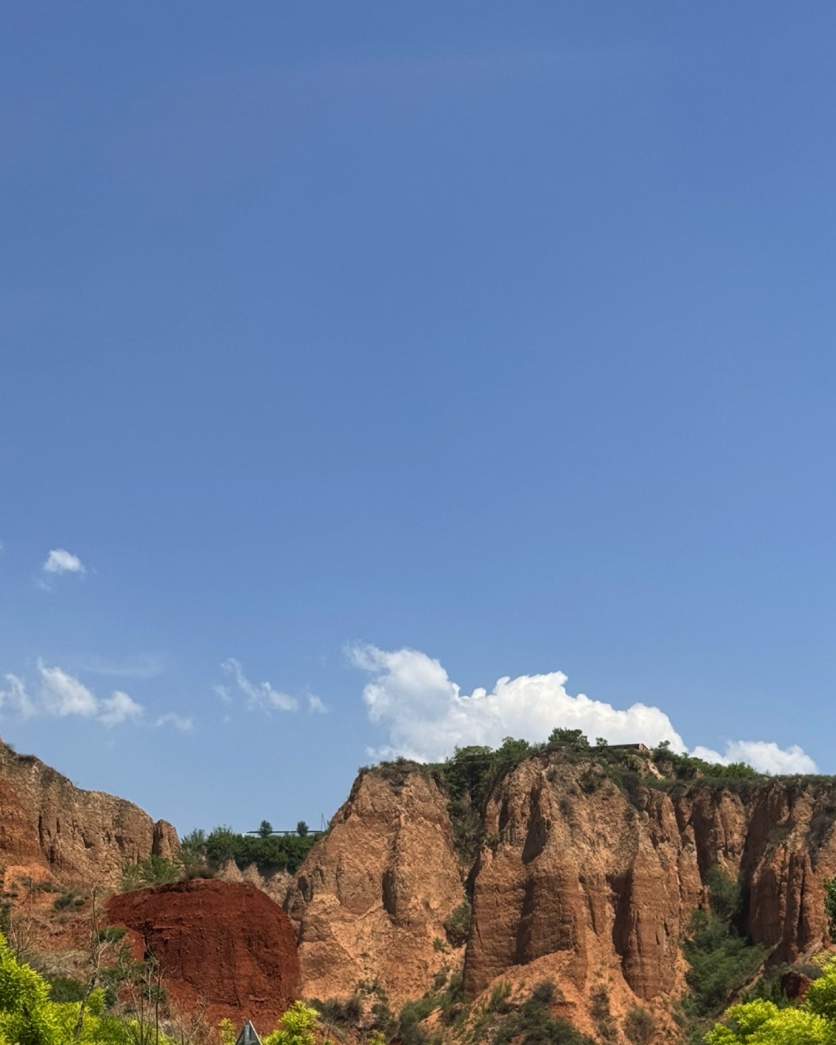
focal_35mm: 68
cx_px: 556
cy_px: 733
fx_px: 2103
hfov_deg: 22.4
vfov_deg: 27.7
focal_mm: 6.76
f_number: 1.78
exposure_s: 1/4975
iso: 64
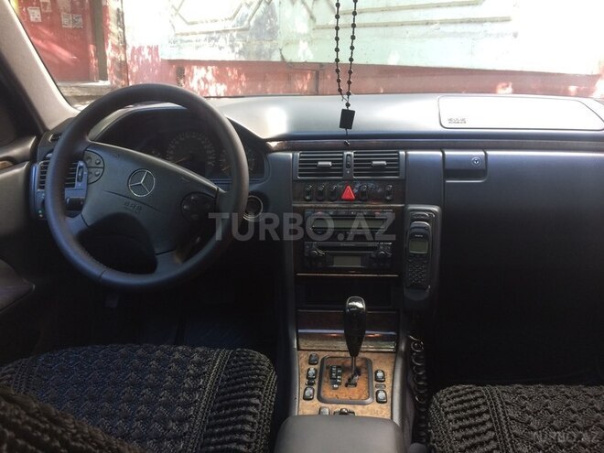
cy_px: 226
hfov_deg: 61.7
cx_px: 302
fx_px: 506
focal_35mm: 29
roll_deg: -1.2
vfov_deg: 48.2
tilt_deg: -18.9
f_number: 2.2
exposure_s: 1/33
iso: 40
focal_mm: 4.15
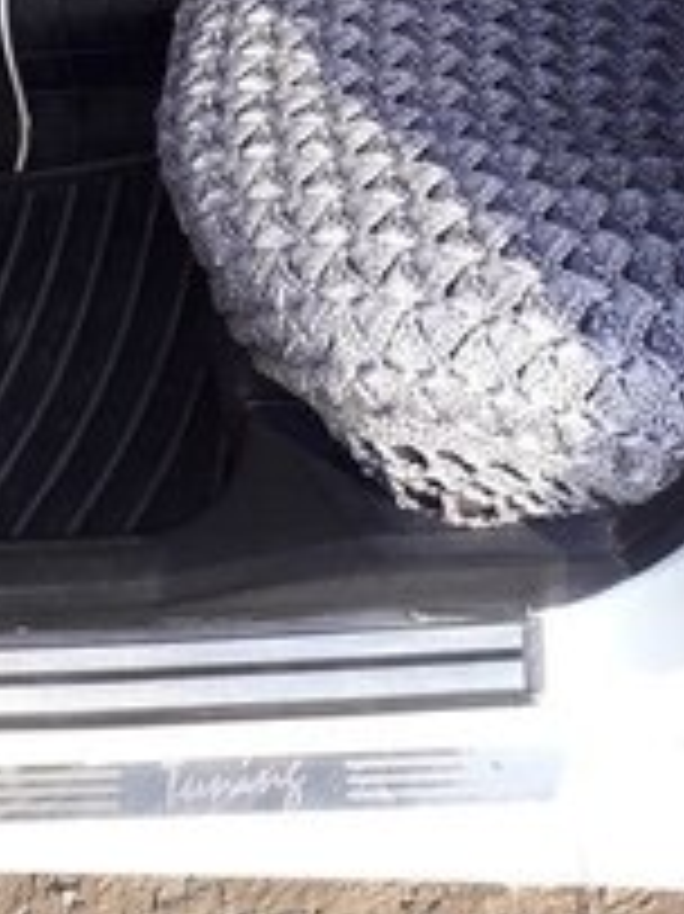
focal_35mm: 66
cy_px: -68
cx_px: 369
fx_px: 1741
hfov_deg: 22.2
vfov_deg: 27.2
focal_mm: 3.6
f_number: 1.9
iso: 40
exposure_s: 1/152
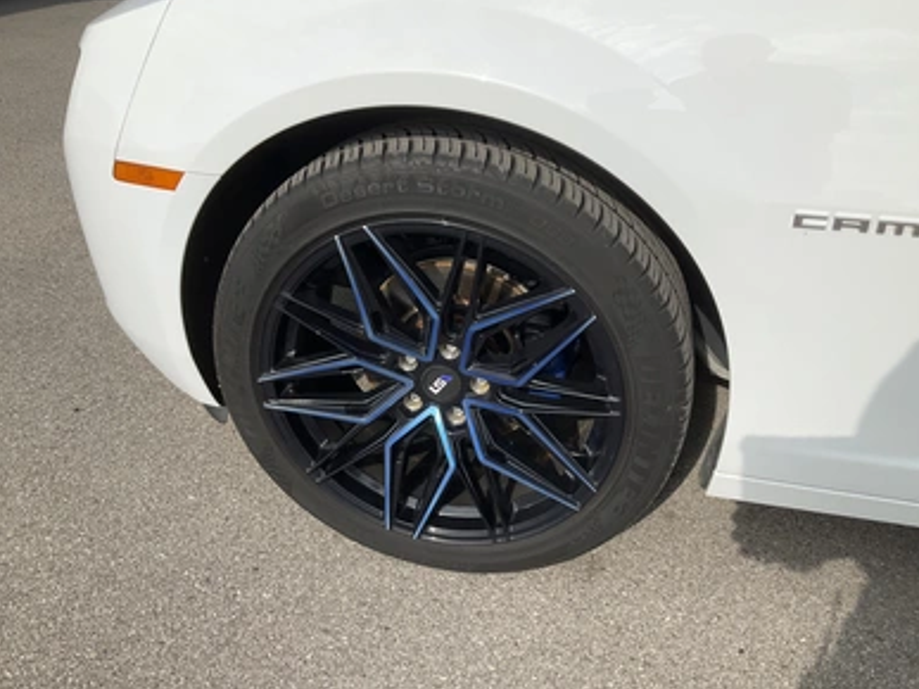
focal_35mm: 30
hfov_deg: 60.0
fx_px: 796
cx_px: 470
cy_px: 347
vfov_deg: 46.8
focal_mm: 3
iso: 25
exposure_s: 1/2959
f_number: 1.8
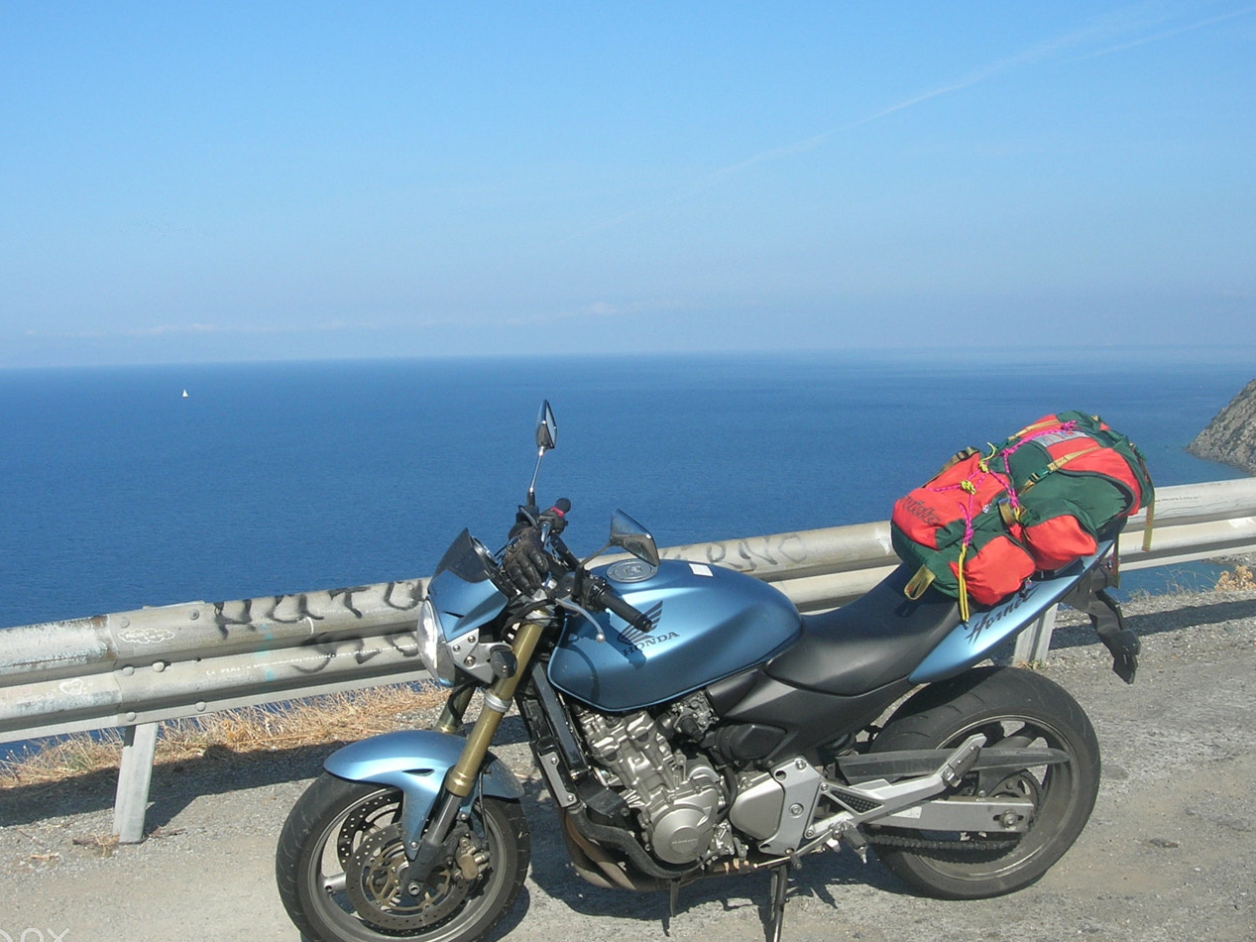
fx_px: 1741
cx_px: 617
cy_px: 486
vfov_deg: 30.3
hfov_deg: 39.7
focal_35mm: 48
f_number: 4.8
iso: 64
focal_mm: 7.8
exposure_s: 1/587
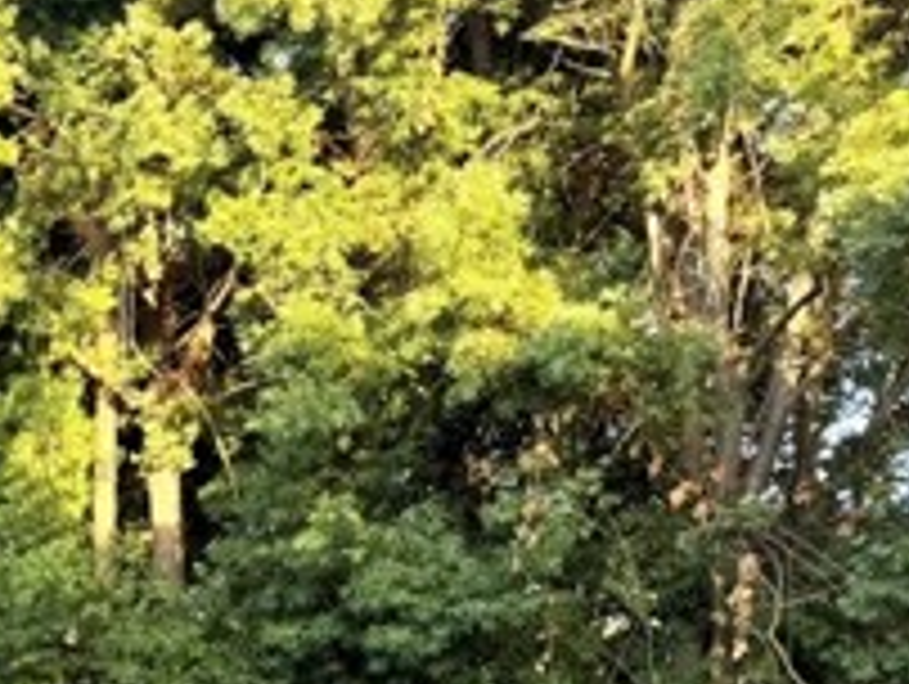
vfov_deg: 17.5
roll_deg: -0.8
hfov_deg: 22.2
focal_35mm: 76
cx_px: -356
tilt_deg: +3.6
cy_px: 1017
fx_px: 1998
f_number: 1.78
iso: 80
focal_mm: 6.76
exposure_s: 1/225
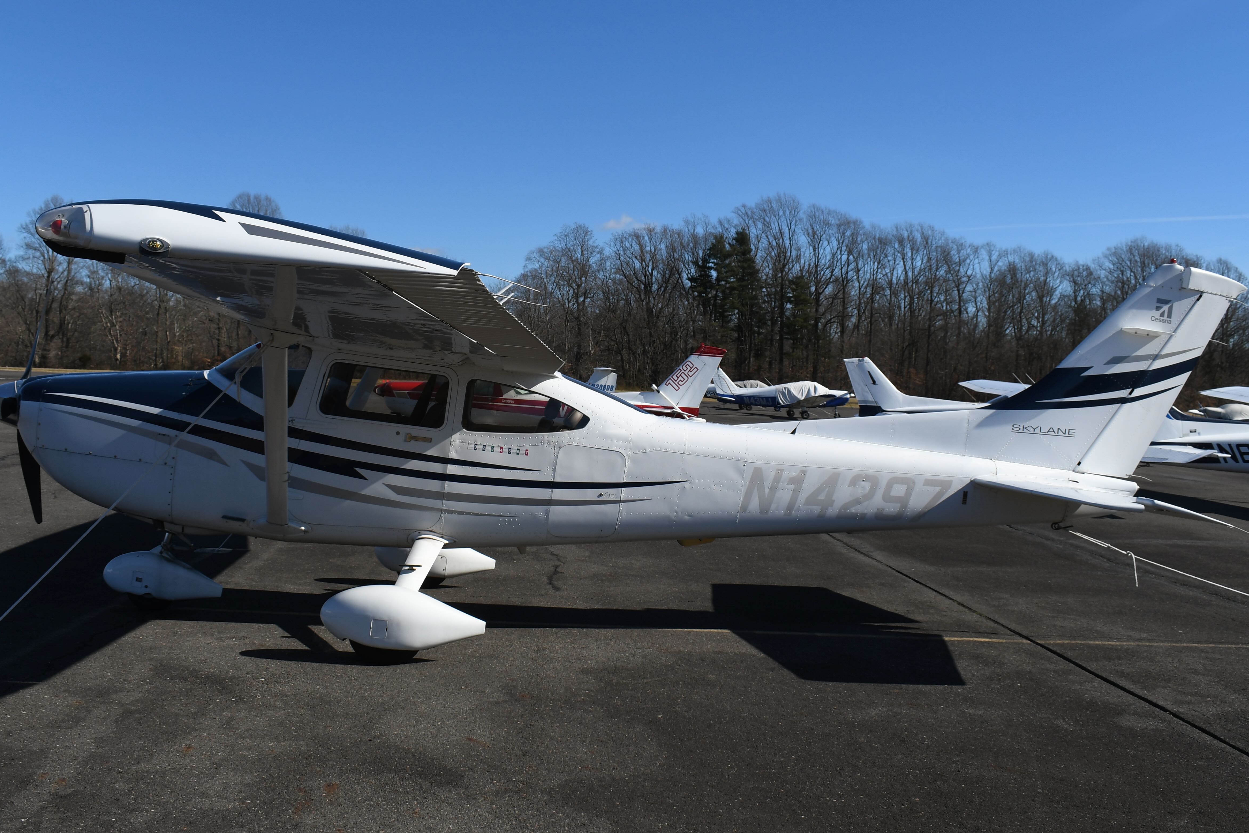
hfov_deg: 51.9
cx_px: 607
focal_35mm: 37
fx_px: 1284
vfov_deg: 35.9
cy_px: 399
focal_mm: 21
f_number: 9
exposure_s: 1/1000
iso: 200
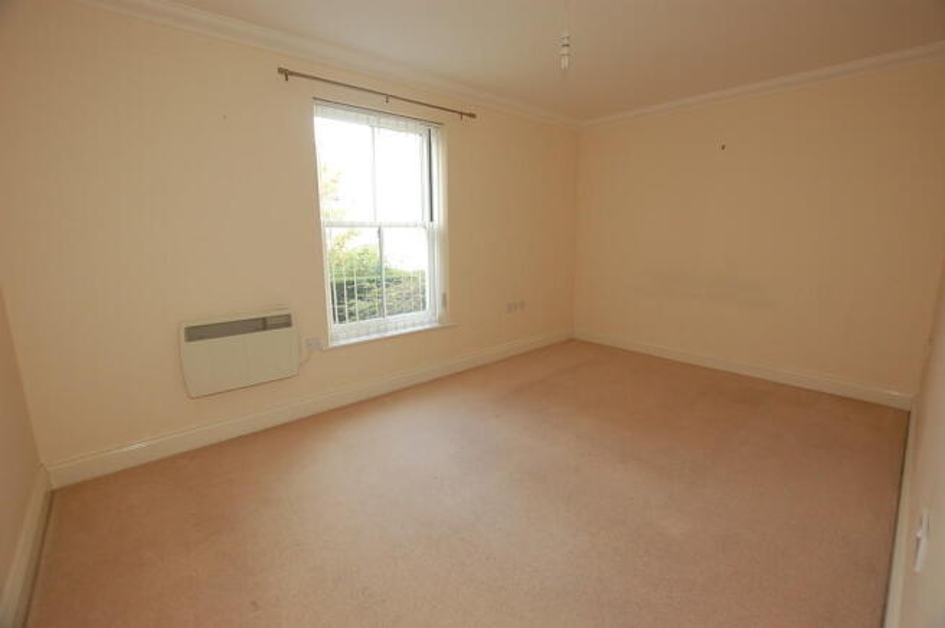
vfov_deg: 77.2
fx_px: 393
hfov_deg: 100.4
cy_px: 314
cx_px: 472
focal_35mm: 15
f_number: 4.5
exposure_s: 1/80
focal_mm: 10
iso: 400
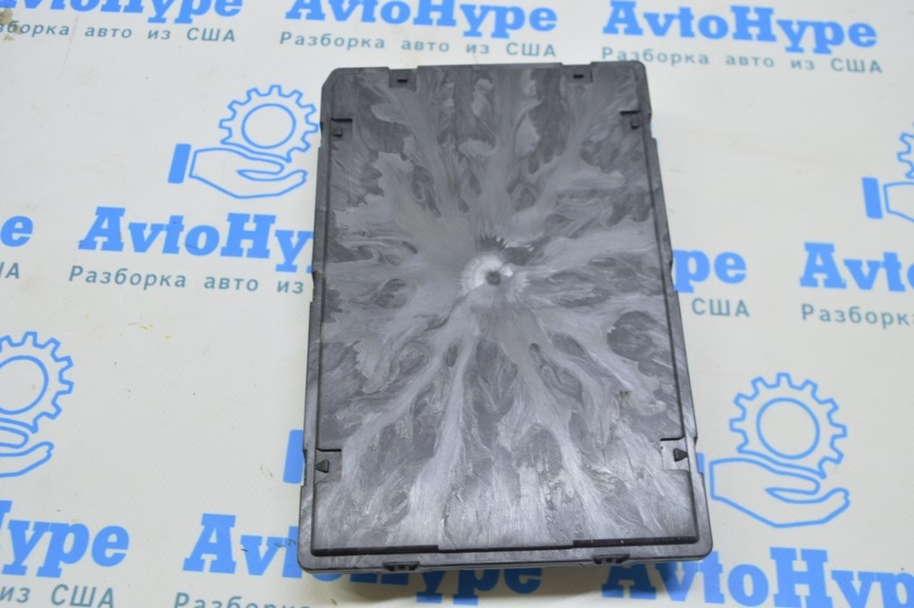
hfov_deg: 55.1
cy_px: 304
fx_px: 875
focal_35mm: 34
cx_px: 457
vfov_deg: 38.3
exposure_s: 1/20
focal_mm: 23
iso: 400
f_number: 5.6
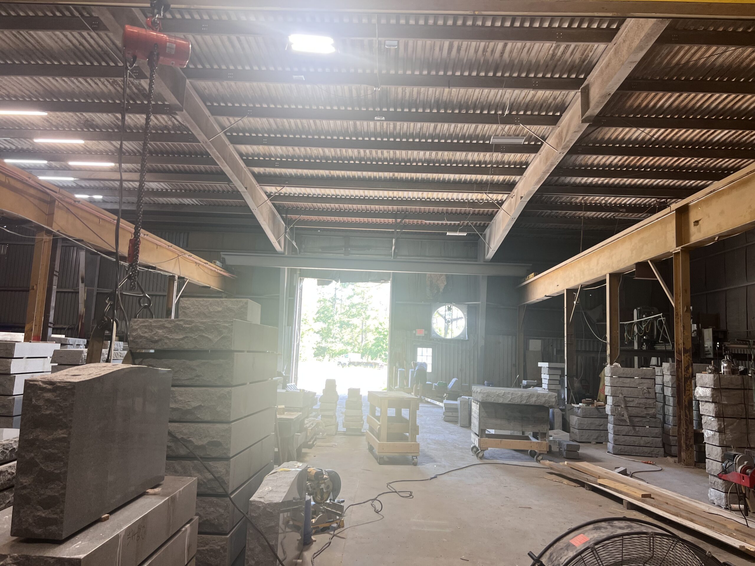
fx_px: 567
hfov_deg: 67.3
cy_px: 283
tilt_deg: +7.5
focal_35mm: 26
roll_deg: -3.1
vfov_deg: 53.1
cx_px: 378
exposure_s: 1/60
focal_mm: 5.7
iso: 80
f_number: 1.5
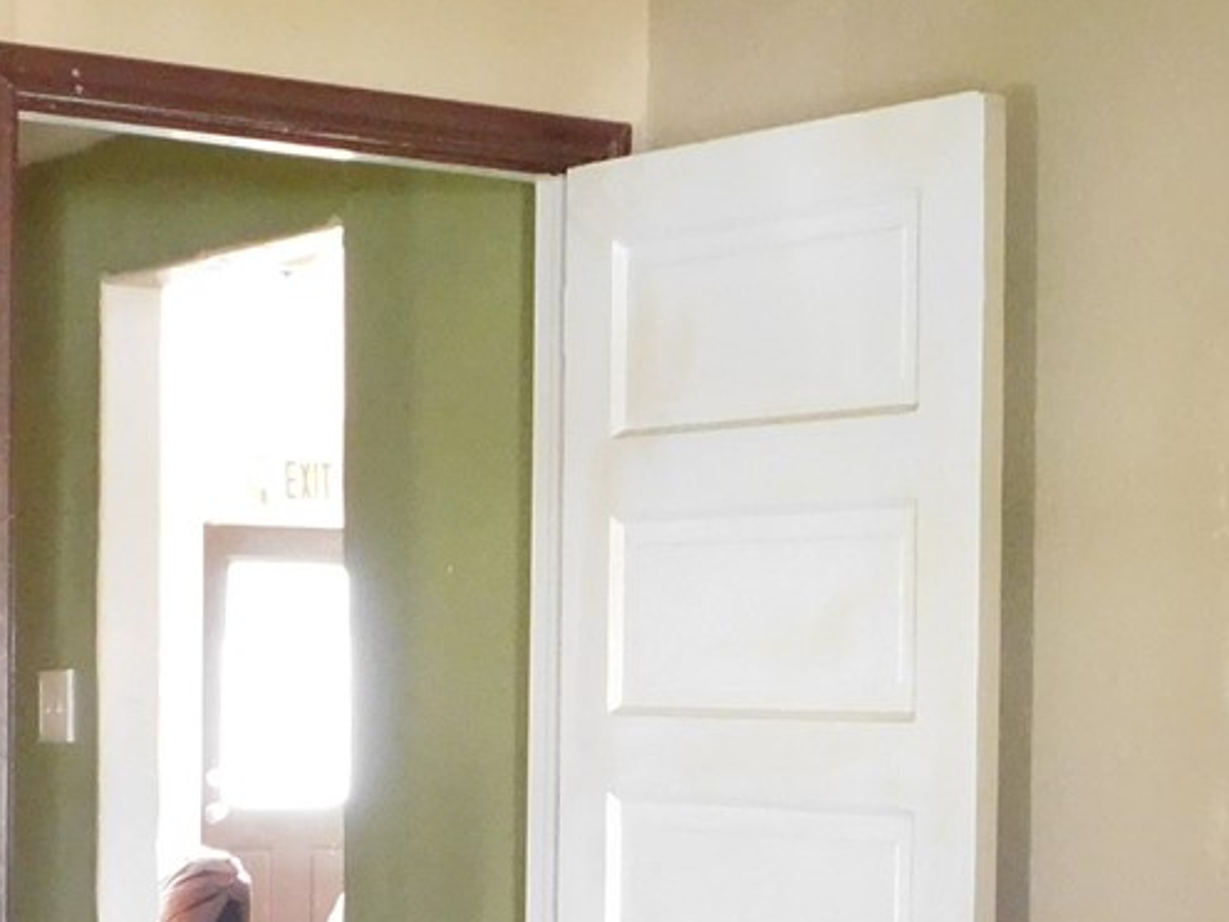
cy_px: 657
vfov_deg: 15.5
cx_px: 562
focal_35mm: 95
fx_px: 3373
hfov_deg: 20.6
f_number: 3
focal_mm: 4
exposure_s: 1/10
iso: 400
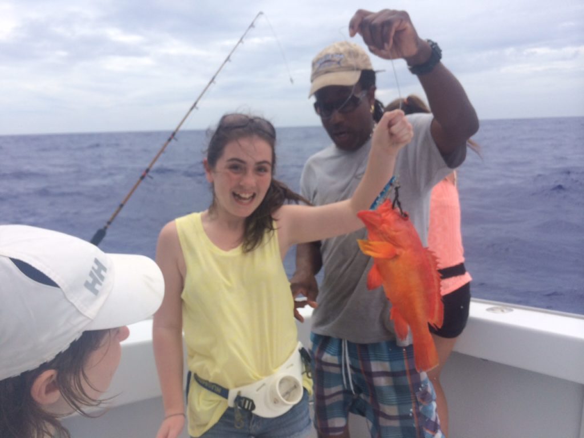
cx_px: 292
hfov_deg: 60.0
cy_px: 219
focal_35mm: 30
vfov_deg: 46.8
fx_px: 506
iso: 32
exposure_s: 1/1520
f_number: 2.2
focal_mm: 4.12
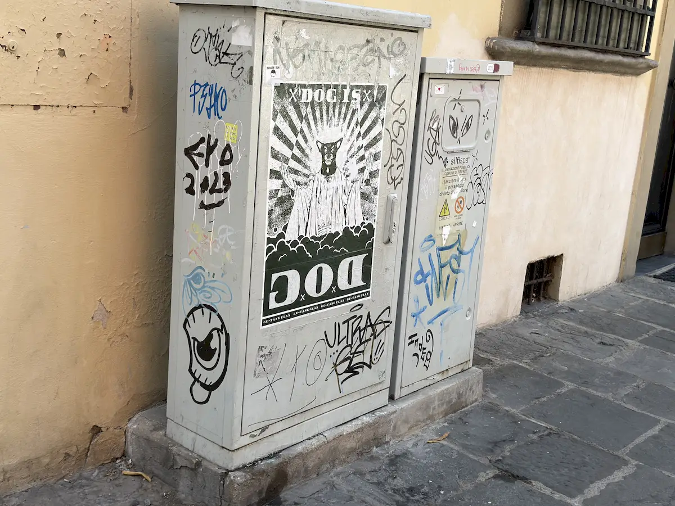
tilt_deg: -10.8
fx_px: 838
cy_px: 253
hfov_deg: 43.9
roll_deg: -4.6
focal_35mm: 43
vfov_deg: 33.6
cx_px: 338
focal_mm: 6.76
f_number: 1.78
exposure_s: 1/584
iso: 64
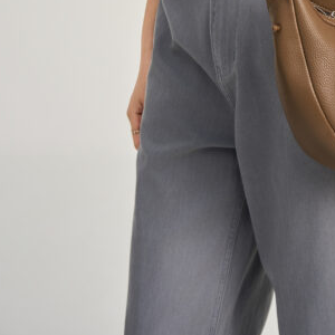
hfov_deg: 14.6
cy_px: -88
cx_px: 268
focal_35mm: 119
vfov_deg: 14.1
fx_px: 1303
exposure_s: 1/160
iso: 200
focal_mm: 55
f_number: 8
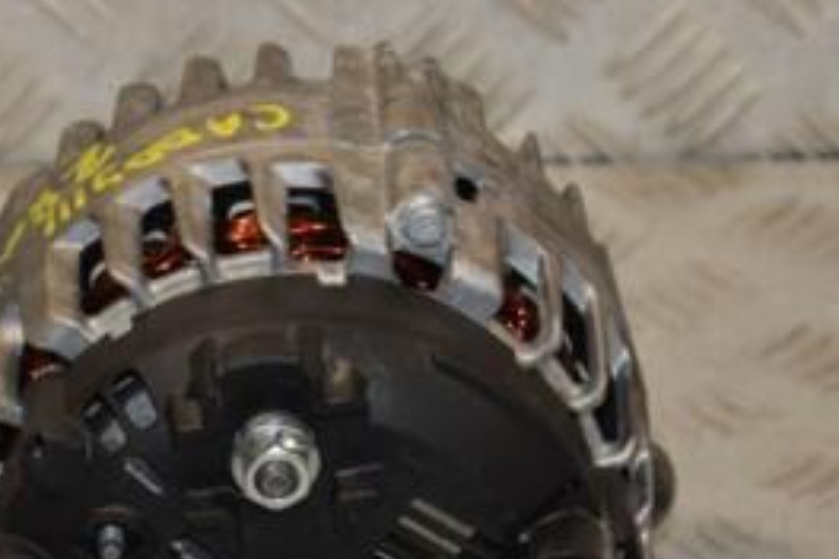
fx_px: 5243
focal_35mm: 225
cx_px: 219
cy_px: 534
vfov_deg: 6.1
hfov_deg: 9.1
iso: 800
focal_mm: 66
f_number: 6.3
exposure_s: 1/200
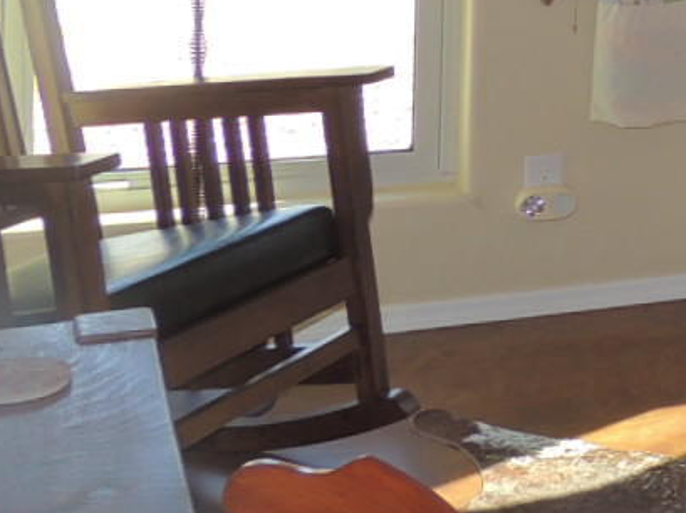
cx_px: 1184
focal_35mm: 94
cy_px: -126
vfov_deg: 15.1
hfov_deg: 17.5
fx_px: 1861
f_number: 3
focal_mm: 4.3
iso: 100
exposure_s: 1/40
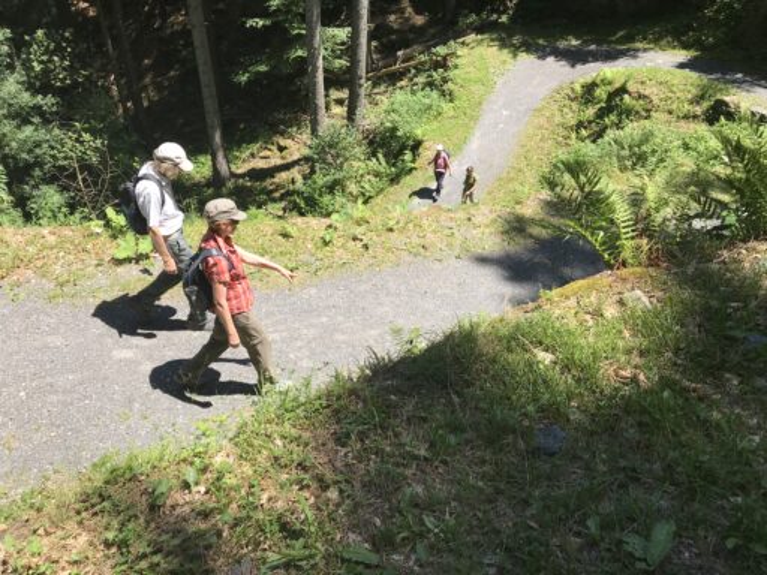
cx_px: 384
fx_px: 620
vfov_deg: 49.7
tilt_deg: -36.4
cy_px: 288
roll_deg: -1.7
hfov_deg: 63.4
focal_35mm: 28
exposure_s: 1/1126
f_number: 1.8
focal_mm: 3.99
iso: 20
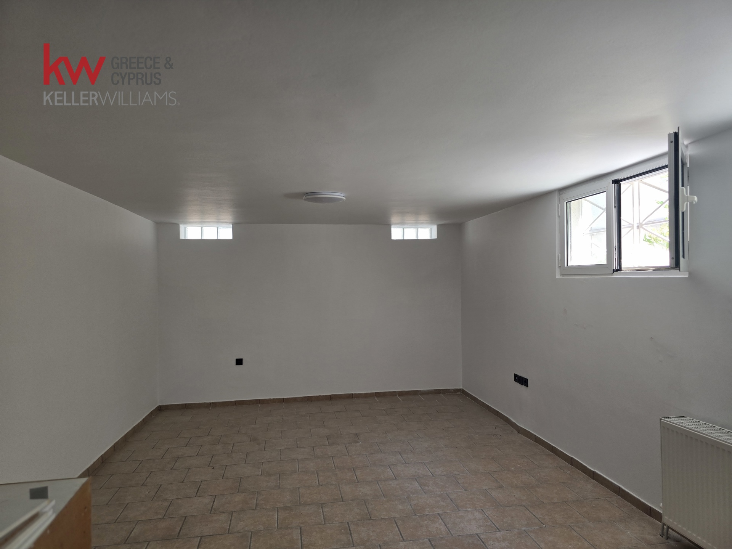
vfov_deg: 58.9
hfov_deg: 73.9
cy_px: 274
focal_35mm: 23
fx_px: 486
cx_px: 366
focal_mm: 6.3
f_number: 1.7
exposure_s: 1/100
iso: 50
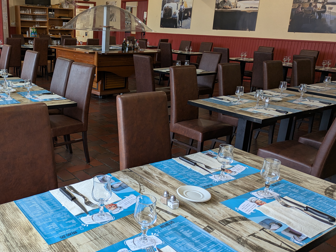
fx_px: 330
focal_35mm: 34
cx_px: 111
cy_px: 127
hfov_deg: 52.9
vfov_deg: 41.8
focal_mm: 5.43
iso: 59
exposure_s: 1/50
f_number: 1.89
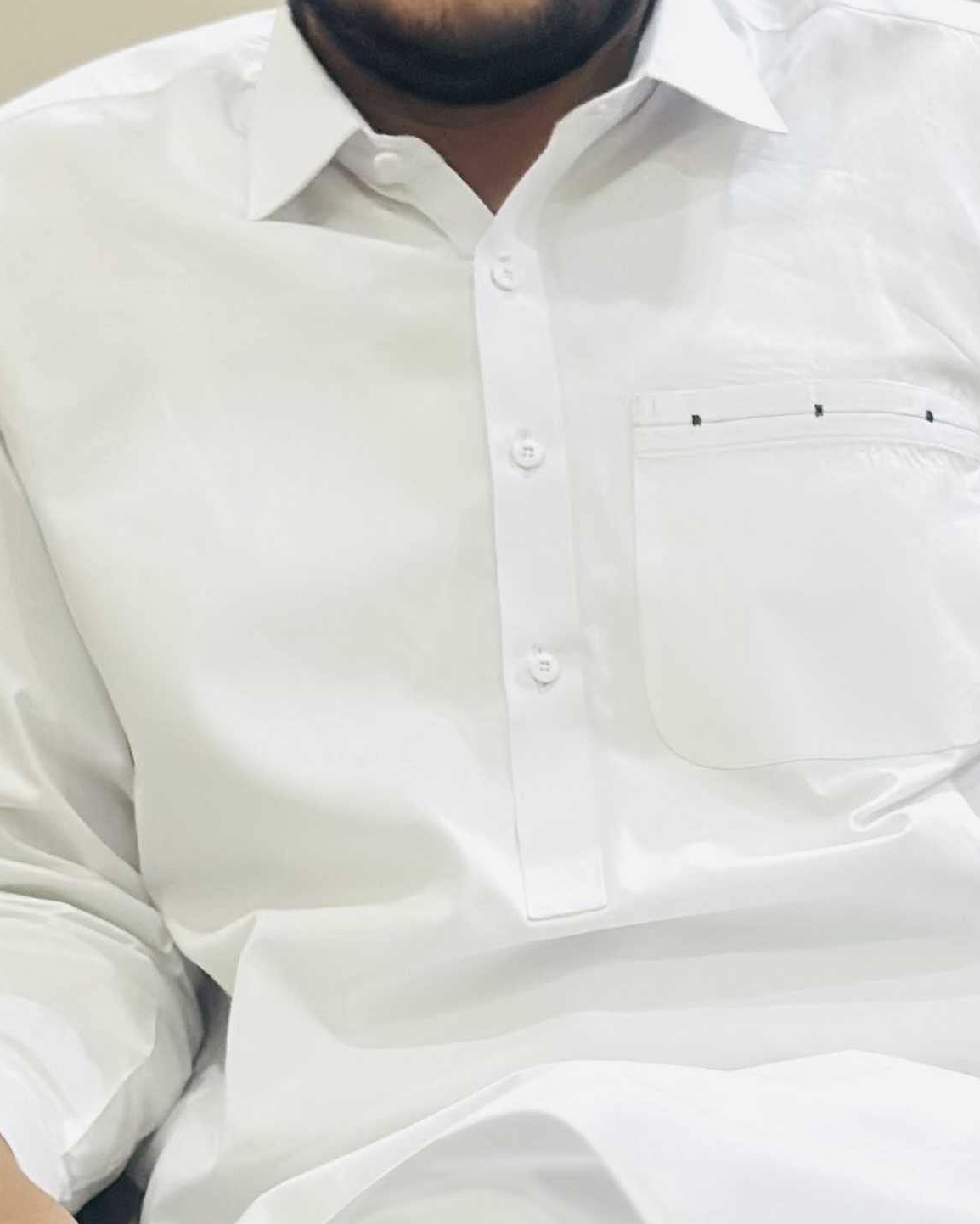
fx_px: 4748
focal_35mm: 131
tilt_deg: -6.6
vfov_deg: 14.7
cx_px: 872
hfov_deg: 11.7
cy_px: 711
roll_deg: +0.9
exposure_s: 1/50
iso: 250
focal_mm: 6.86
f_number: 1.78
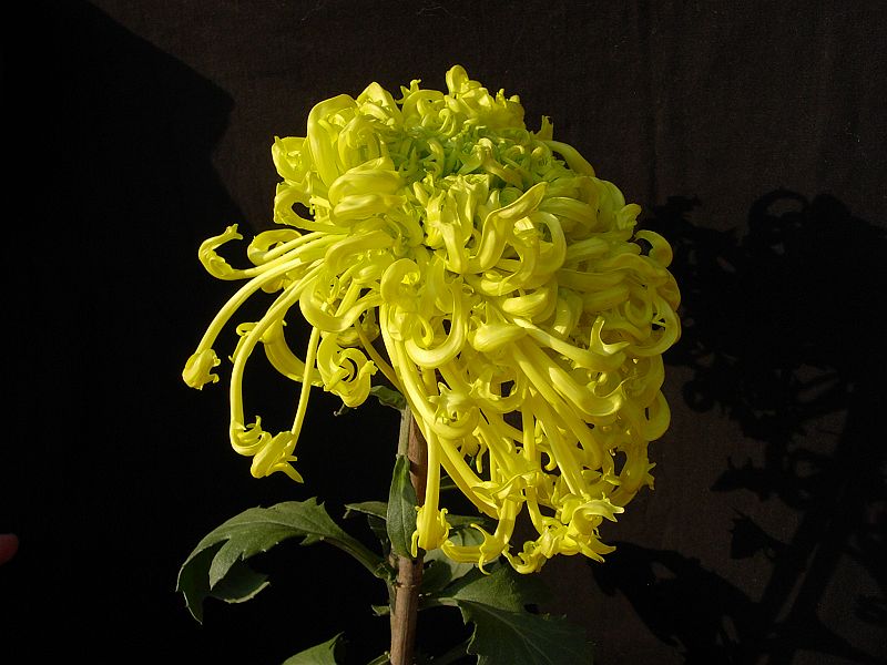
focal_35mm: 38
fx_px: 974
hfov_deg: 49.0
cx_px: 444
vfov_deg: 37.7
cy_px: 332
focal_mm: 7.8
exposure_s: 1/627
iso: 64
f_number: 4.8
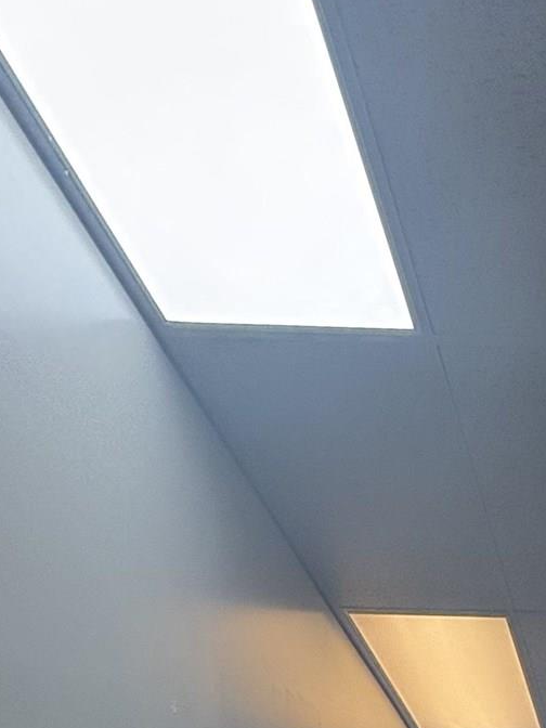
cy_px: 1152
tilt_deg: -2.8
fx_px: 1009
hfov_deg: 26.3
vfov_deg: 26.0
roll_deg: -1.9
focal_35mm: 48
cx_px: 686
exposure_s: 1/60
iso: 200
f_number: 2.2
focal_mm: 2.22
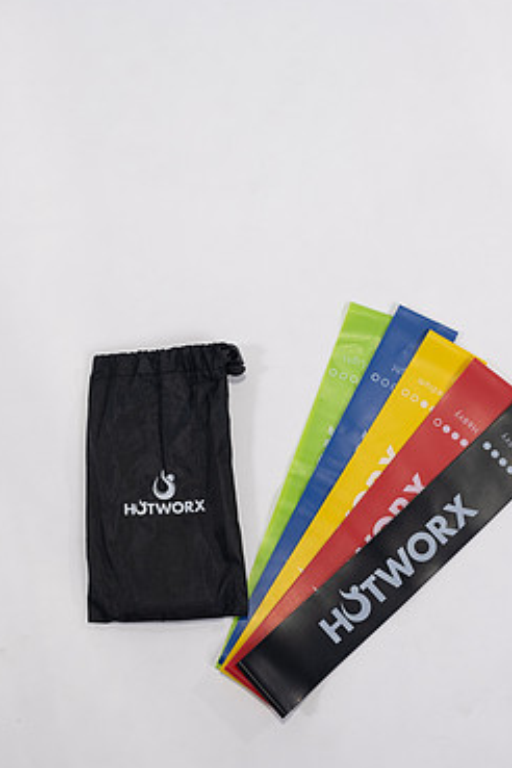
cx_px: 264
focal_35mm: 61
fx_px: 1301
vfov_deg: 32.9
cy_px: 404
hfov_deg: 22.3
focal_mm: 50
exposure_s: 1/125
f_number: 4
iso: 200
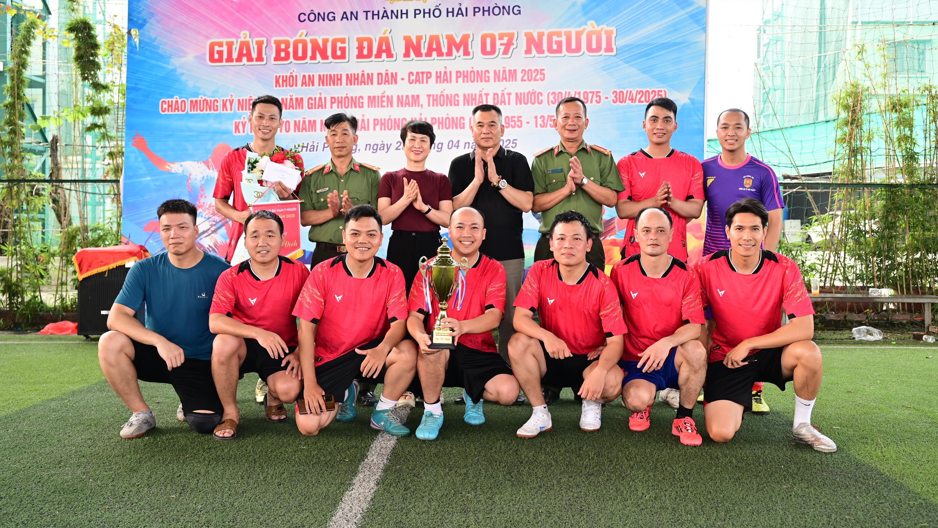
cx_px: 475
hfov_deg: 58.0
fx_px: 846
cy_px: 225
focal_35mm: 34
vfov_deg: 34.6
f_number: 4
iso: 640
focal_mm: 32
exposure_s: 1/200
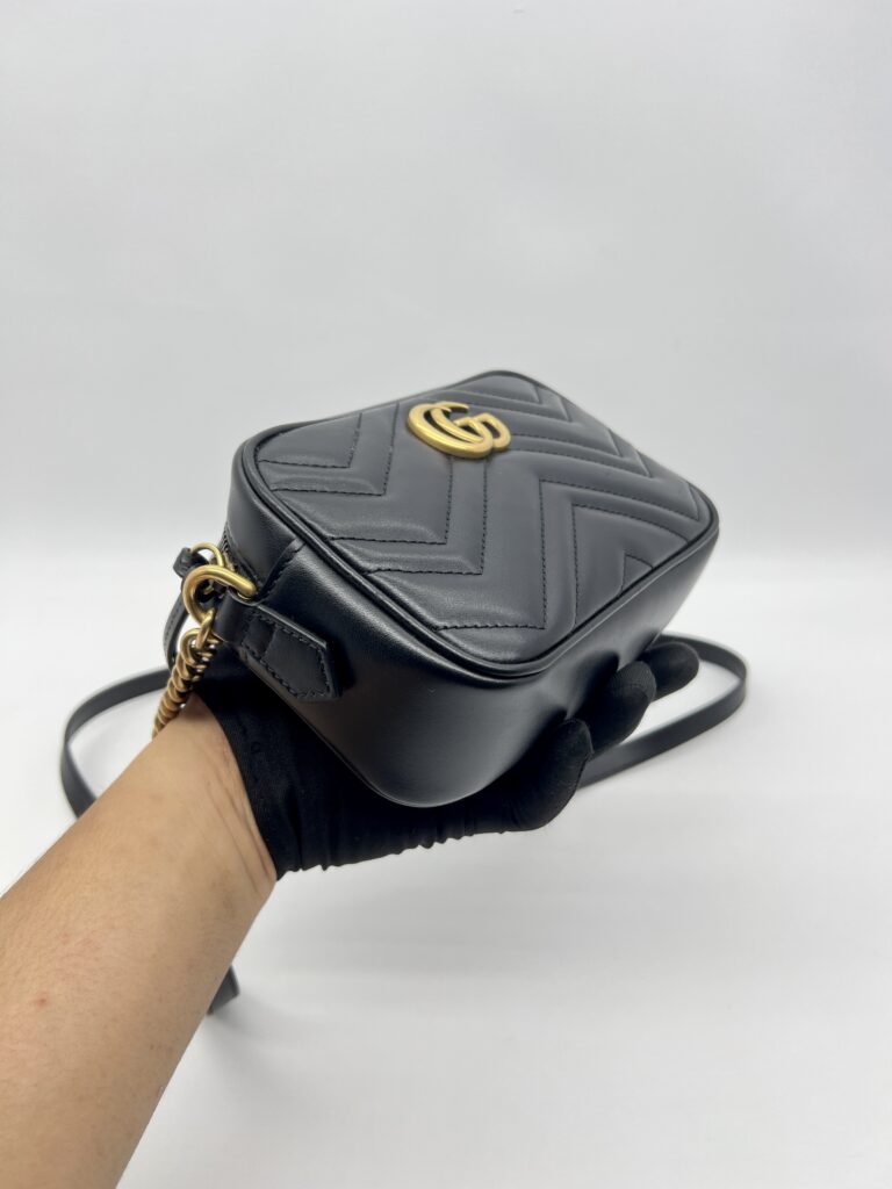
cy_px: 594
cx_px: 446
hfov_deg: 53.1
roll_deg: +0.0
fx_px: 893
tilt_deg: -31.3
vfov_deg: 67.3
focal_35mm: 26
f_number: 1.5
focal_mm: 5.7
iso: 40
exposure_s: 1/100
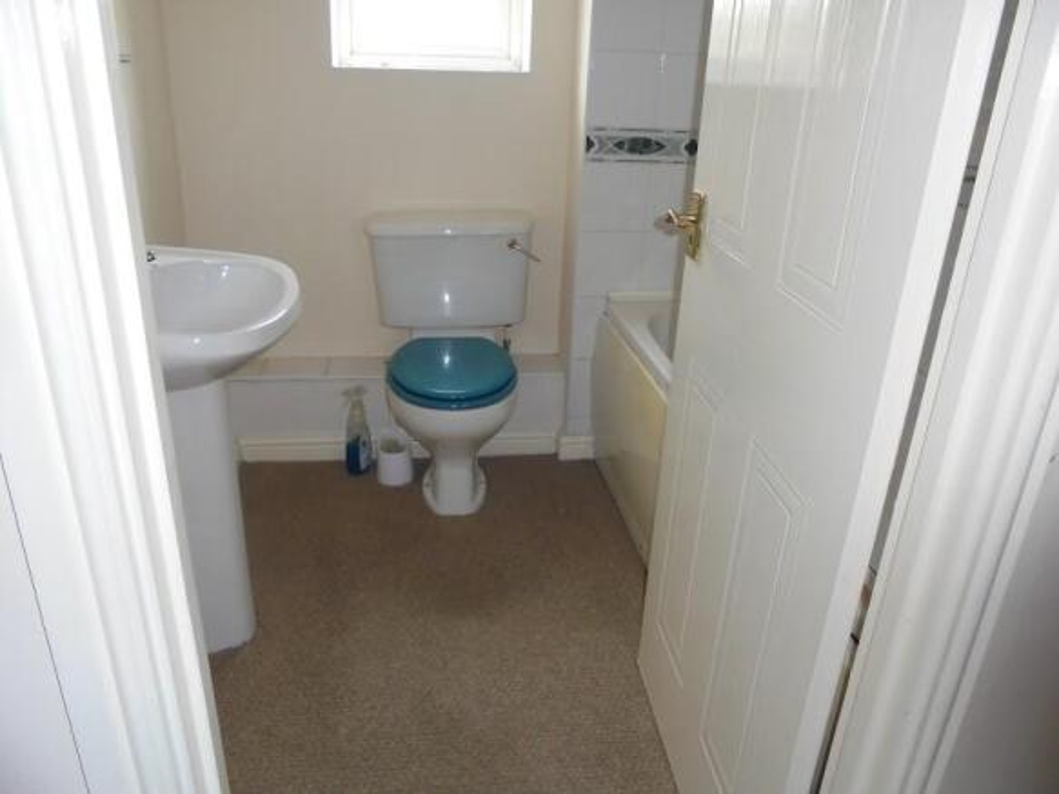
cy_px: 397
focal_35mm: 26
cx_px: 530
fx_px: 795
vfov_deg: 53.0
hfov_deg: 67.3
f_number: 3.5
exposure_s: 1/30
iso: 250
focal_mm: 4.6
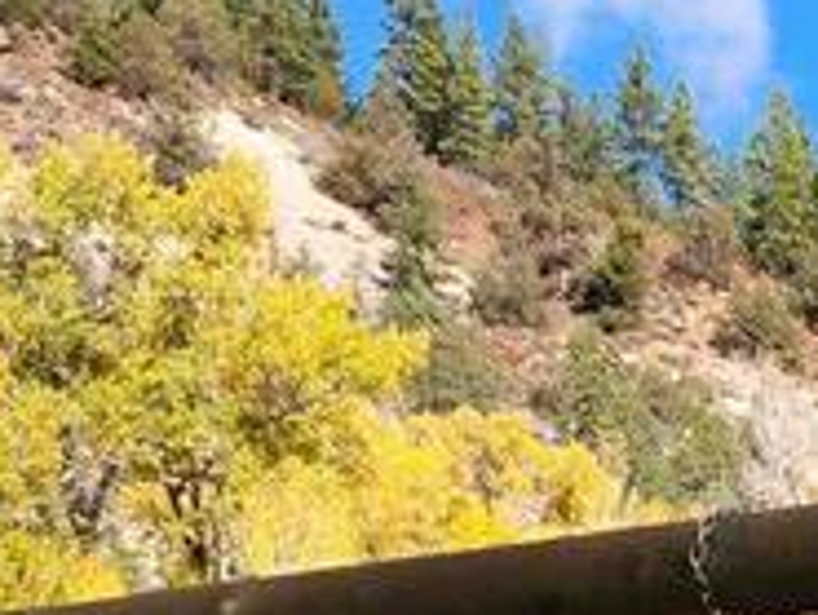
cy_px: 1265
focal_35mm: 127
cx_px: 1583
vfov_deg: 10.6
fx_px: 3003
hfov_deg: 13.5
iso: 20
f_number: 1.8
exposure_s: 1/754
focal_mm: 5.4
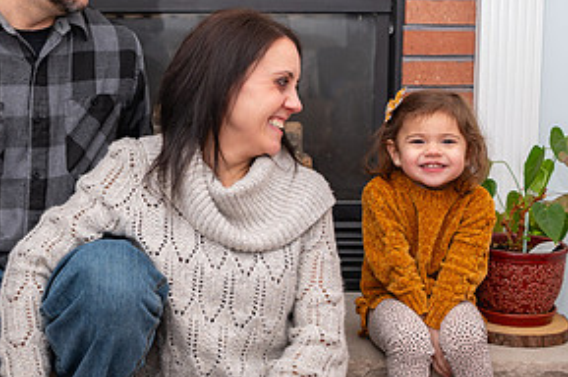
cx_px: 210
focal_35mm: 51
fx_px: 804
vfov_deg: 26.4
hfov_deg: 38.7
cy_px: 158
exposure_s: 1/125
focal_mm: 24
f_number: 2.8
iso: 200
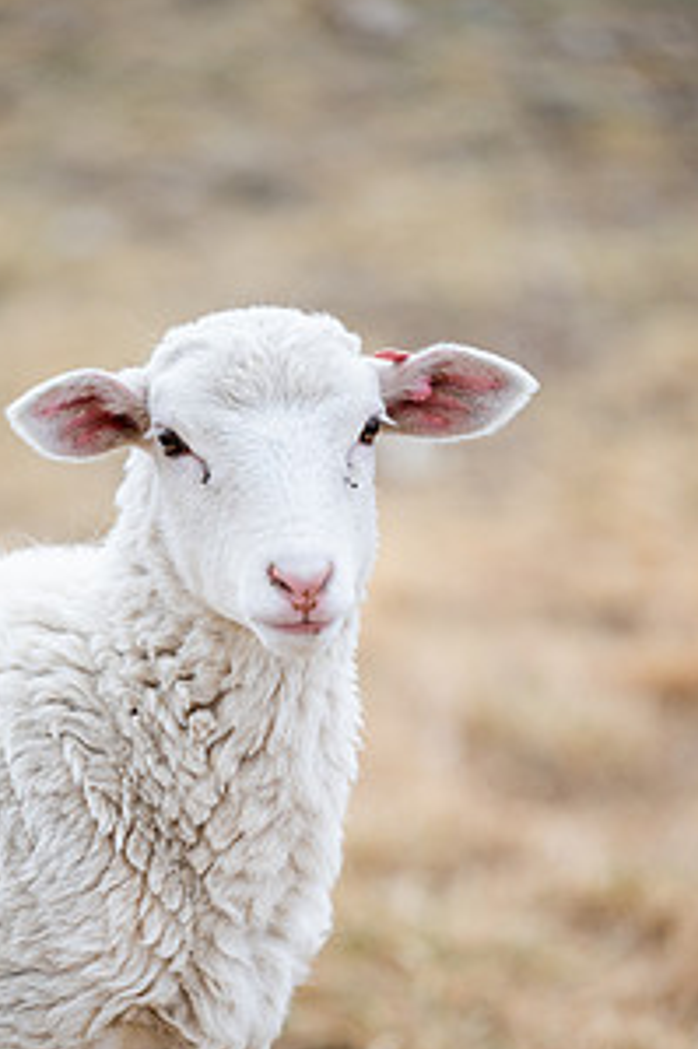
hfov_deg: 4.6
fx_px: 8764
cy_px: 677
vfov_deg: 6.8
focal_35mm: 301
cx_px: 228
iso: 125
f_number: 2.8
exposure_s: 1/1000
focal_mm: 200
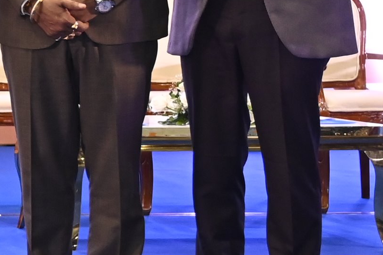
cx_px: -454
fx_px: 1626
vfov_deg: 8.8
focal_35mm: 153
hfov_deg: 11.6
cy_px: -83
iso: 2000
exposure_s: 1/160
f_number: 4
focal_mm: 24
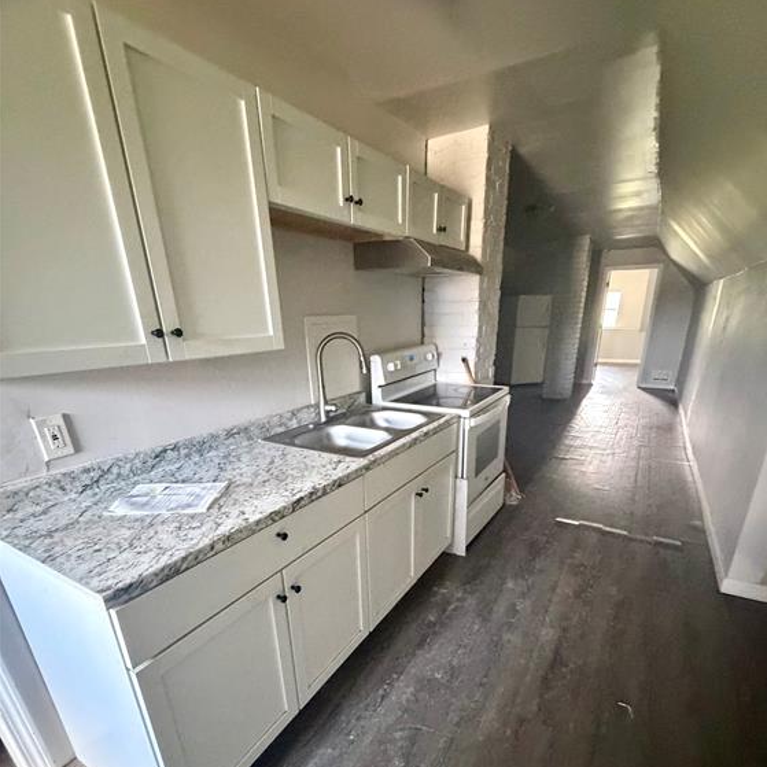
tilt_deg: -22.5
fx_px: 426
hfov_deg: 83.9
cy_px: 491
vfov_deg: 82.0
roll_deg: +1.2
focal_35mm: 17
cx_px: 394
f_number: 2.2
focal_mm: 2.22
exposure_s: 1/60
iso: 1250
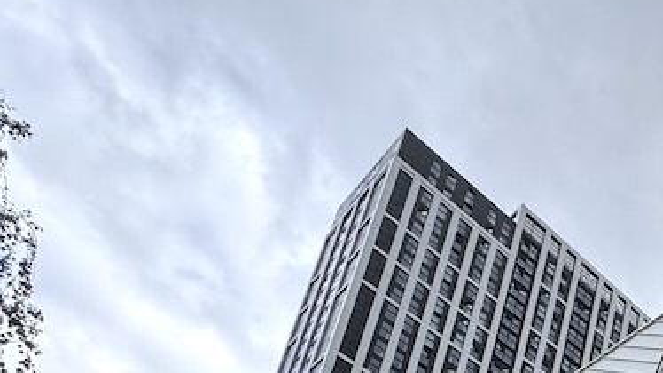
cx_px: 766
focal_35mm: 49
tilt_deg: +22.3
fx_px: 861
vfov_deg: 18.0
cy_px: 718
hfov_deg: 34.8
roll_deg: -4.7
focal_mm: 2.22
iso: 50
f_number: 2.2
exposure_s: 1/675
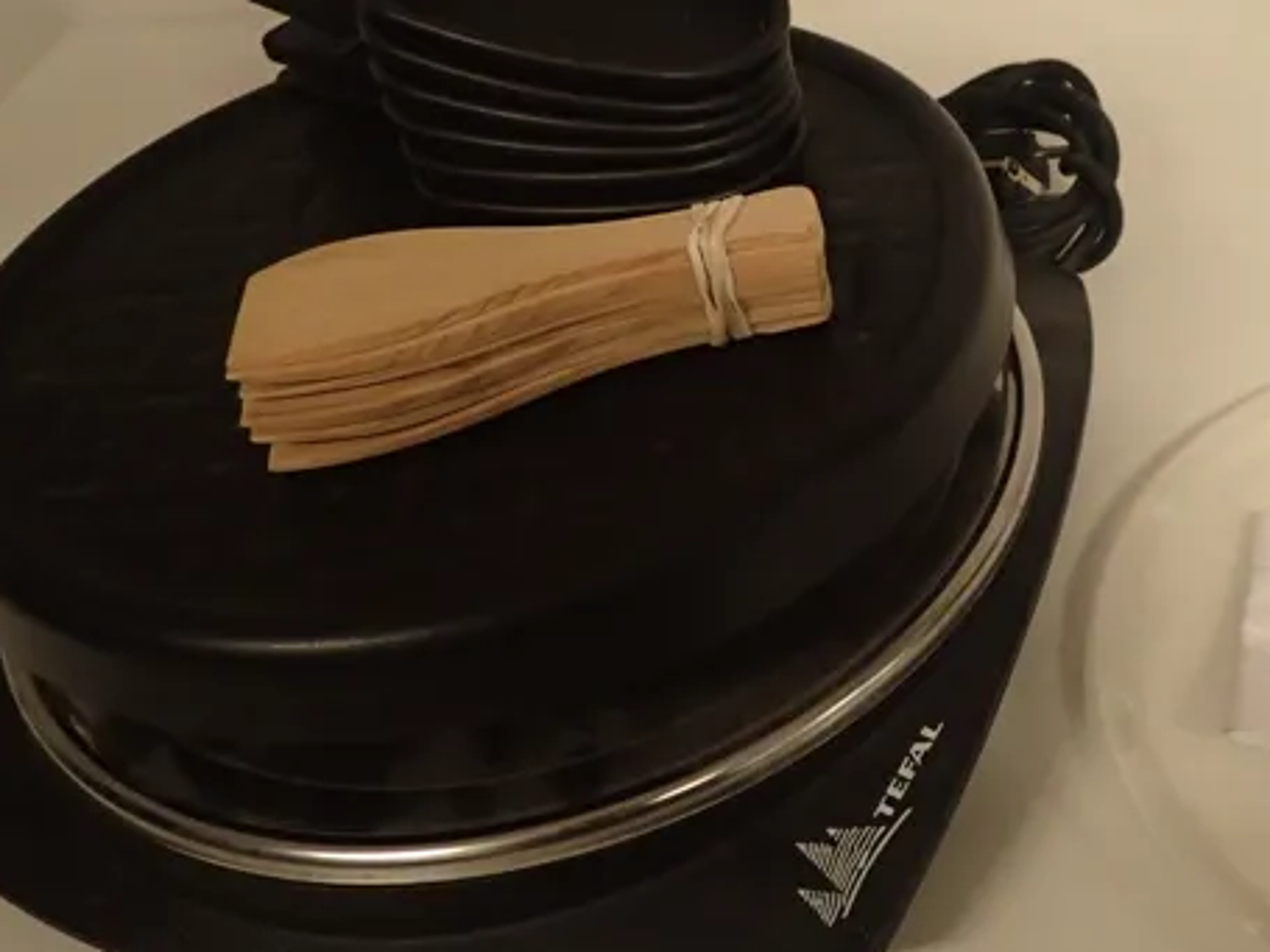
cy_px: 469
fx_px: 1614
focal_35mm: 44
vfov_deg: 32.9
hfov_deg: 41.5
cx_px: 971
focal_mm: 4.5
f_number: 2
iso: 640
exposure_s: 1/60
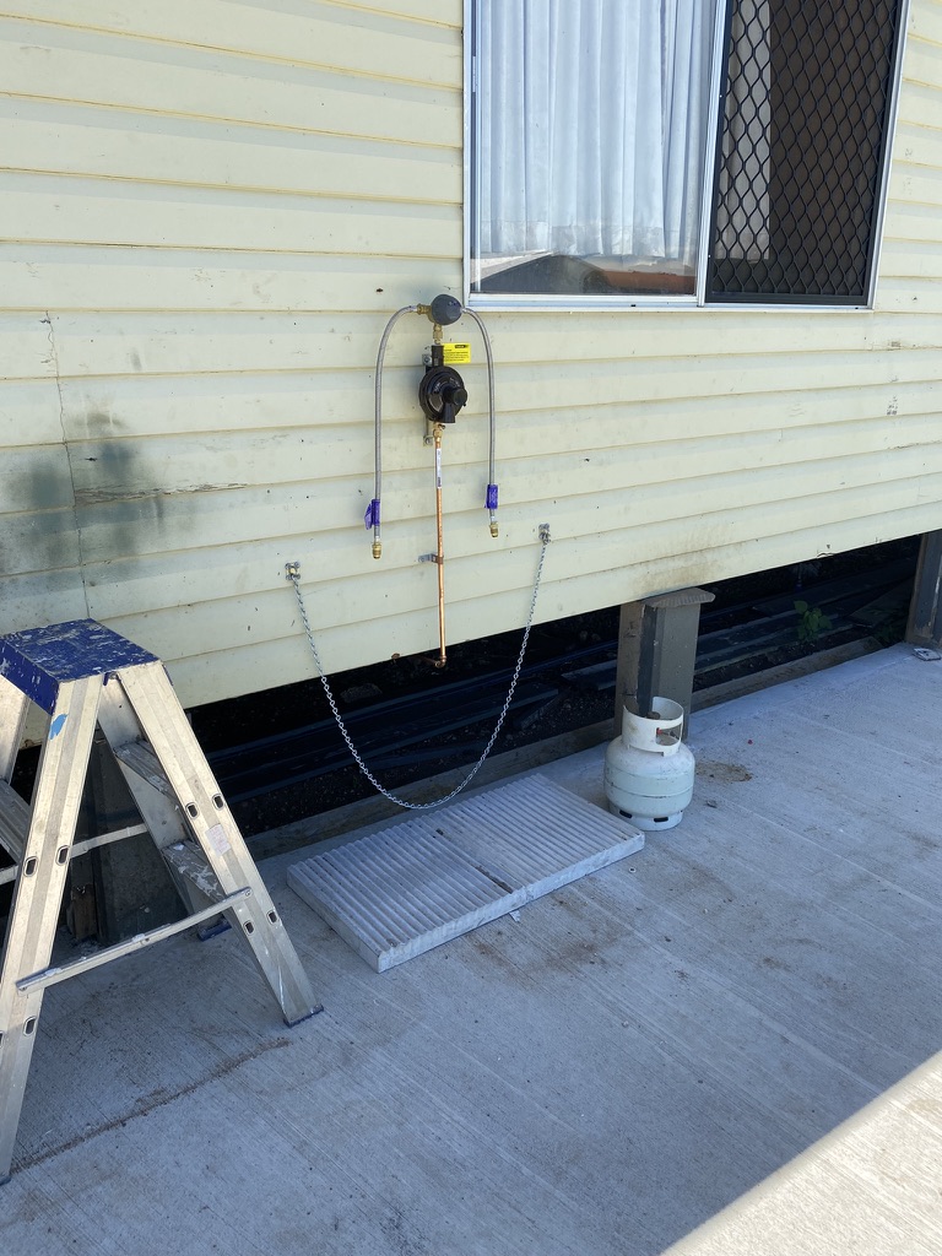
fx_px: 943
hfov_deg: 53.1
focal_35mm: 26
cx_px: 471
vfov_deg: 67.3
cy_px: 628
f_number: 1.8
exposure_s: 1/1025
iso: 32
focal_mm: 4.25
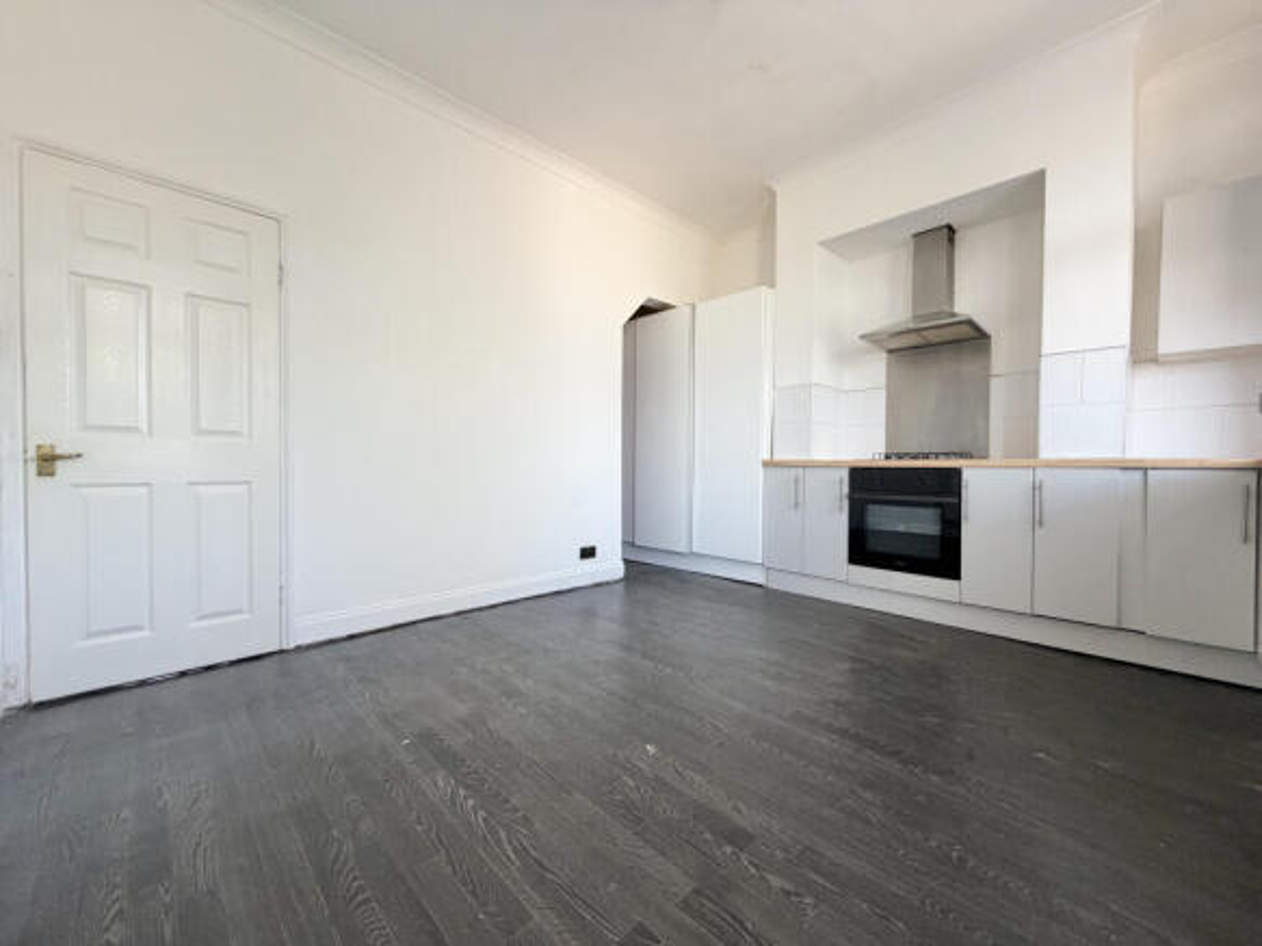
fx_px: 510
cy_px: 473
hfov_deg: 102.1
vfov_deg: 85.7
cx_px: 631
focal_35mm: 14
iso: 320
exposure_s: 1/107
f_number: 2.2
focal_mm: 2.22
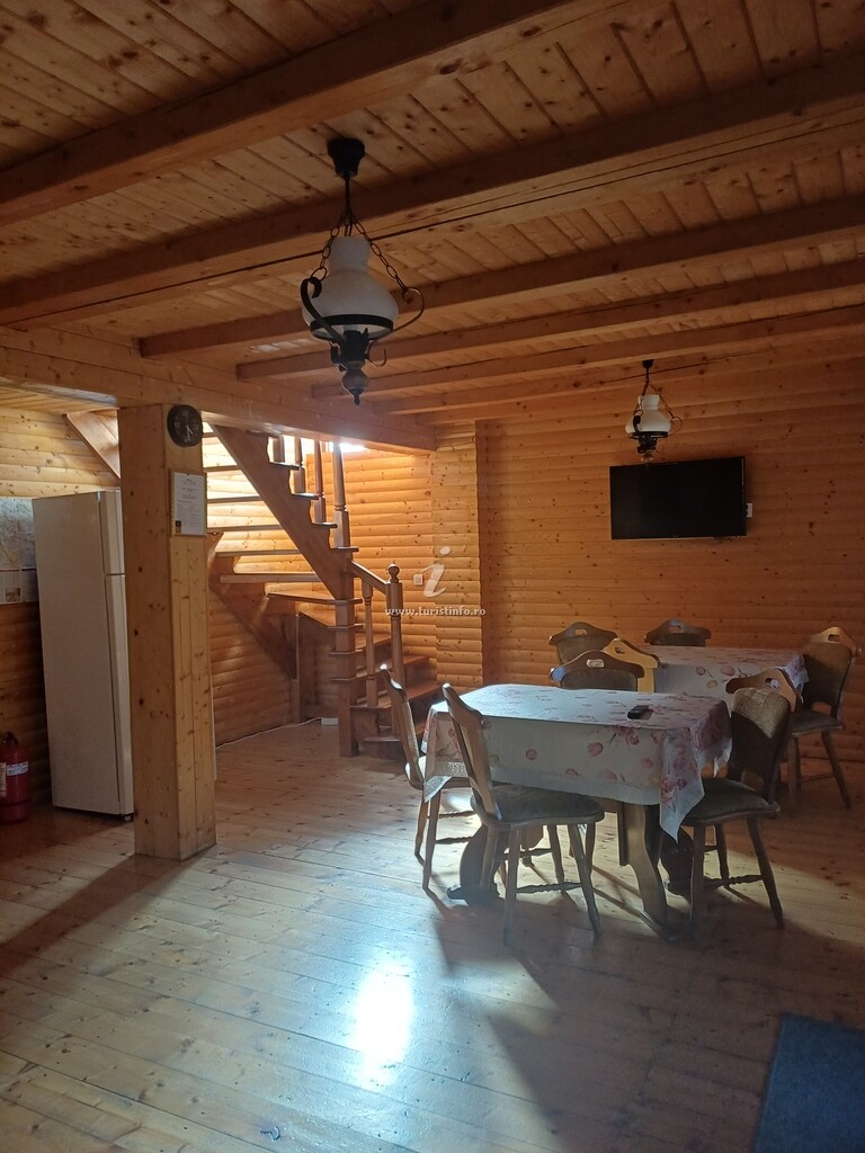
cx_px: 432
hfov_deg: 54.9
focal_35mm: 25
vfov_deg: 69.4
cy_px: 576
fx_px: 833
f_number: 1.8
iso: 250
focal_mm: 4.65
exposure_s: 1/50
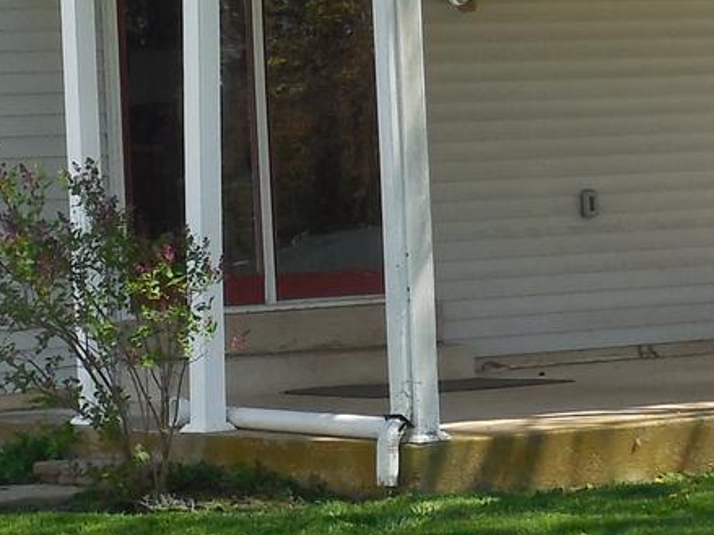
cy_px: 194
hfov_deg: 10.9
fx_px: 3753
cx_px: 263
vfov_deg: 8.2
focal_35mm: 182
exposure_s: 1/400
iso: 125
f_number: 3.8
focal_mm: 7
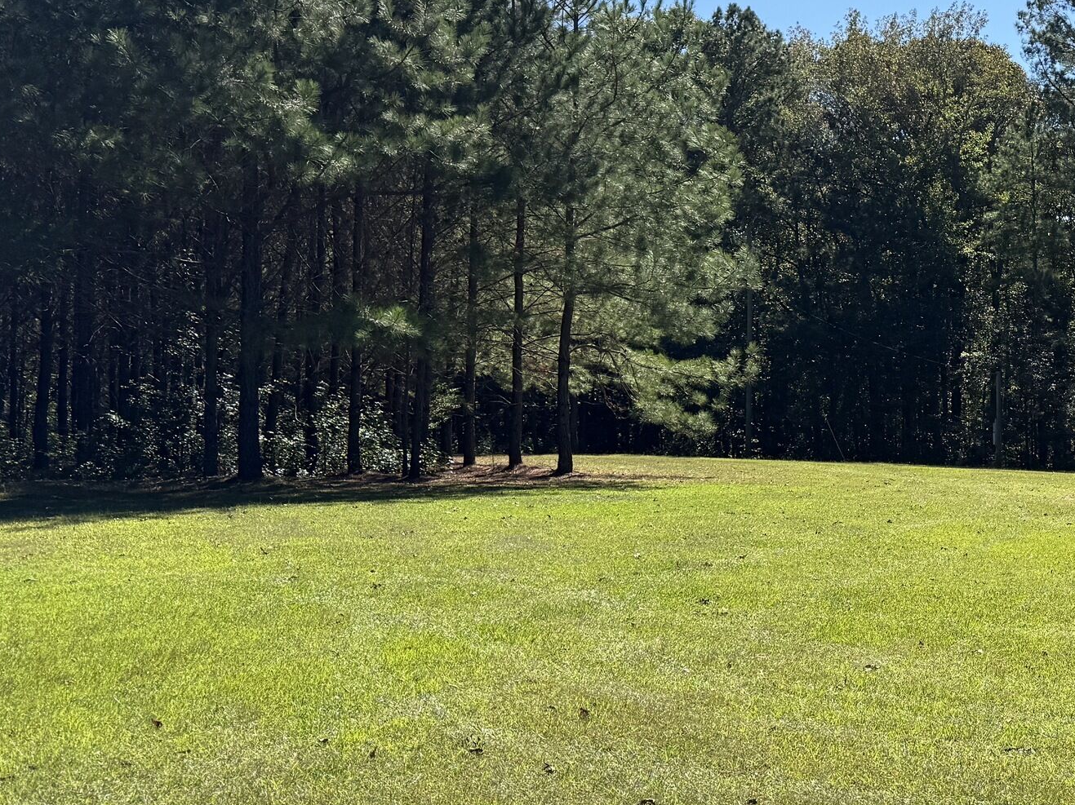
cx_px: 1162
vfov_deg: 26.1
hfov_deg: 30.9
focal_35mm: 56
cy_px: 337
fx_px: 1739
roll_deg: -0.9
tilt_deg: +2.6
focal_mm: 6.76
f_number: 1.78
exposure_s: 1/3279
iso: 80
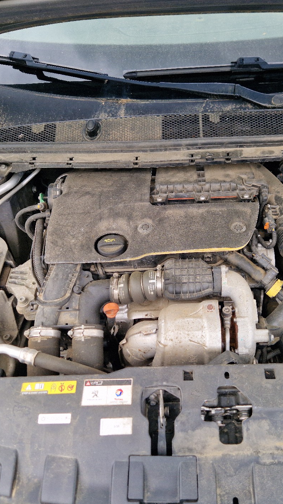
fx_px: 454
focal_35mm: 34
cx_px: 185
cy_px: 251
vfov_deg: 58.0
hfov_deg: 34.4
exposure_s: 1/250
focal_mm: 5.4
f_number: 1.8
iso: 50
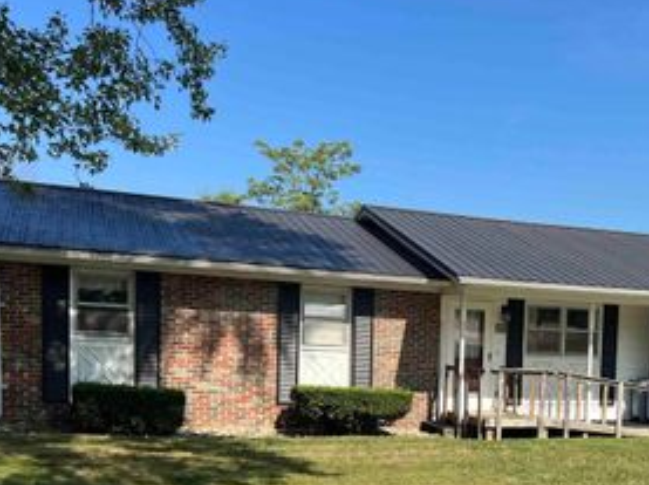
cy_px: 409
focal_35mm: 47
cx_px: 497
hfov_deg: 39.3
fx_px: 880
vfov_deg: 29.9
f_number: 1.5
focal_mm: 5.7
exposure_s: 1/2762
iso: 50
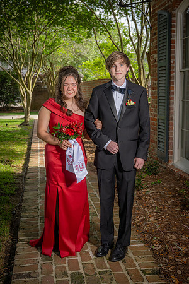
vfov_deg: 44.5
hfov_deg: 30.5
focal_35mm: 44
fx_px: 346
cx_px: 94
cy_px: 142
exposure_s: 1/160
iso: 100
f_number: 5.6
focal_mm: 44
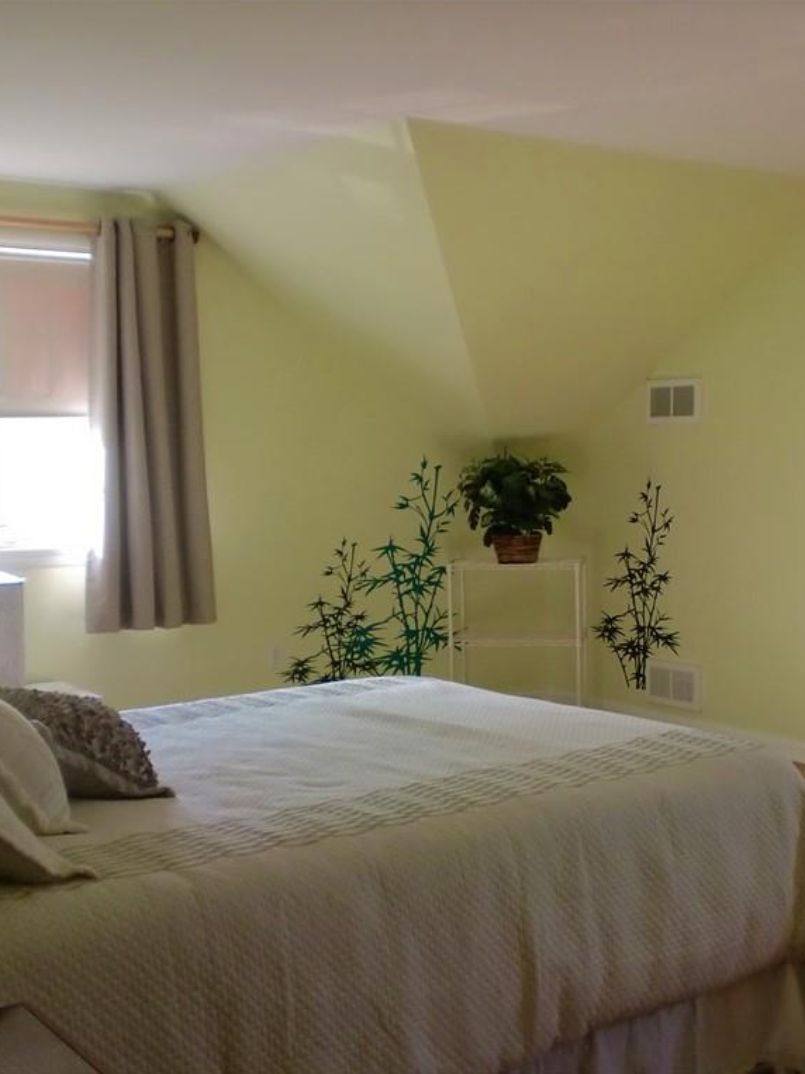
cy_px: 536
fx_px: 1458
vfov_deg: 40.4
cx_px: 578
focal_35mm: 47
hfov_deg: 30.5
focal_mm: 6.3
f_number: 3.1
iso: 200
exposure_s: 1/60
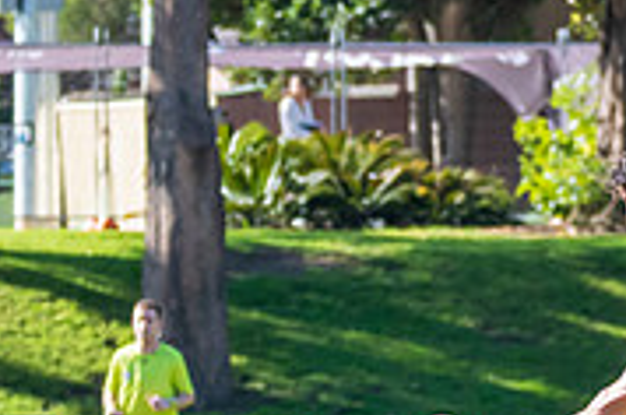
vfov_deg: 1.5
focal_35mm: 903
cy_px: 253
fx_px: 15674
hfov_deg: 2.3
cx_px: 722
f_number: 5.6
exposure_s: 1/1600
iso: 800
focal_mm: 210
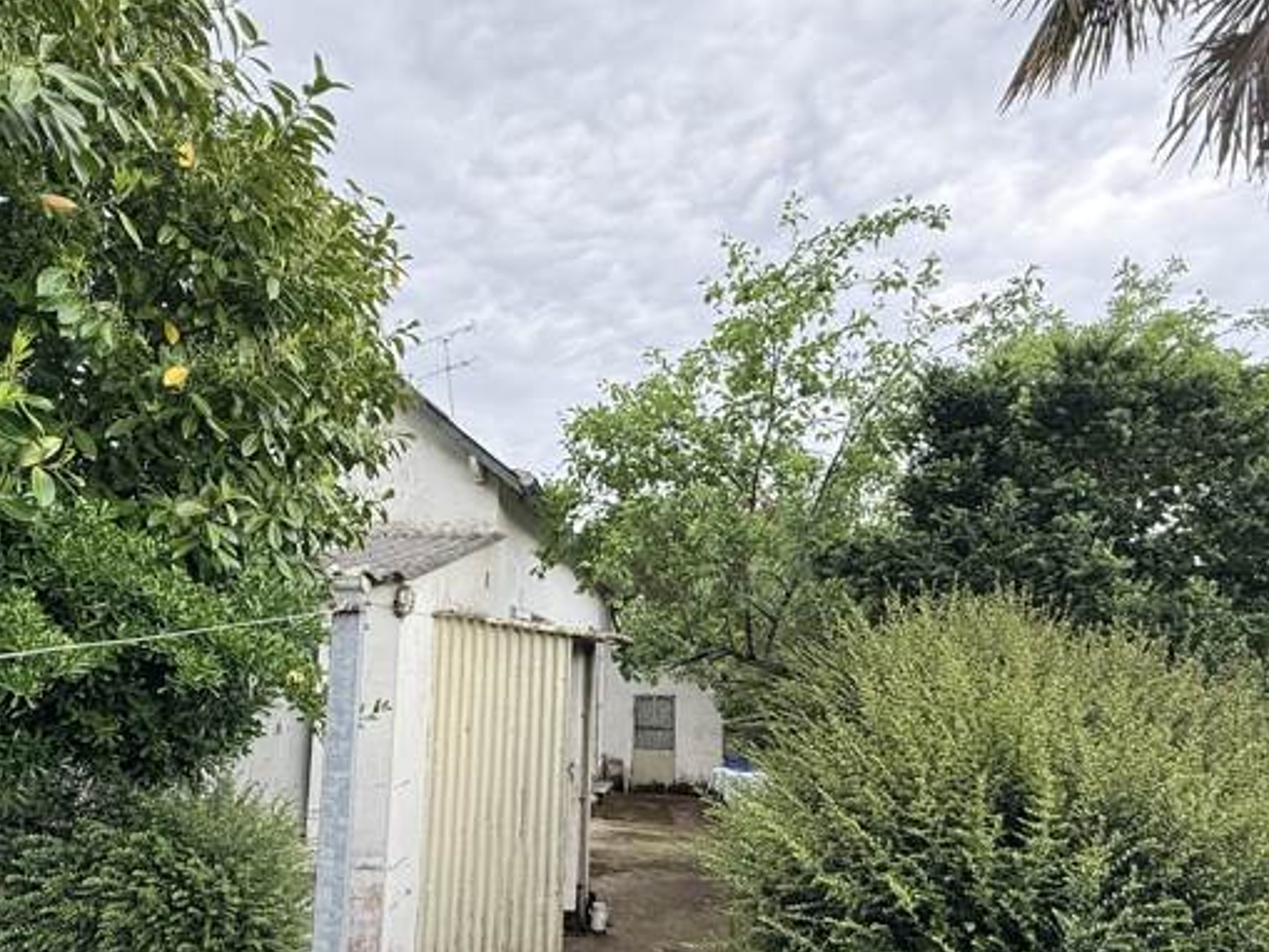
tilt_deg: +8.3
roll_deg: -1.6
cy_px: 568
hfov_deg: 76.0
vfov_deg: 60.6
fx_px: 807
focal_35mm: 22
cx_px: 553
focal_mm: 2.22
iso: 50
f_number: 2.2
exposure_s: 1/370
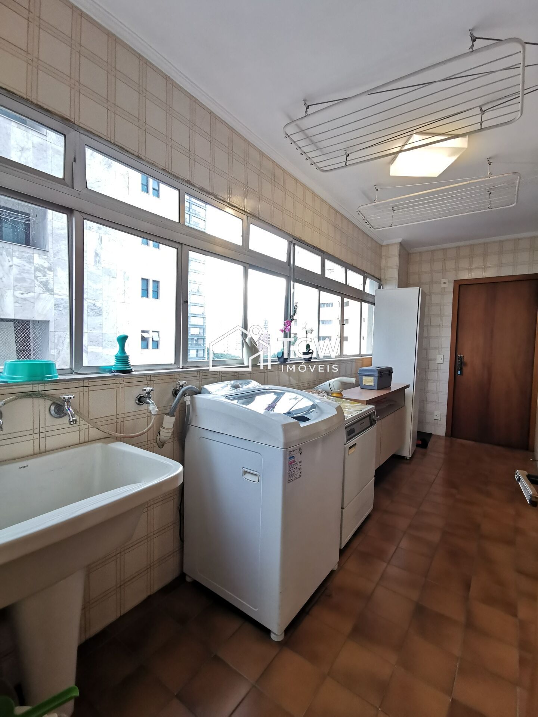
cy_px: 358
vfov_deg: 94.5
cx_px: 269
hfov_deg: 78.1
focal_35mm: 16
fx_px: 332
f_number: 2.2
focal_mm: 2.35
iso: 320
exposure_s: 1/40
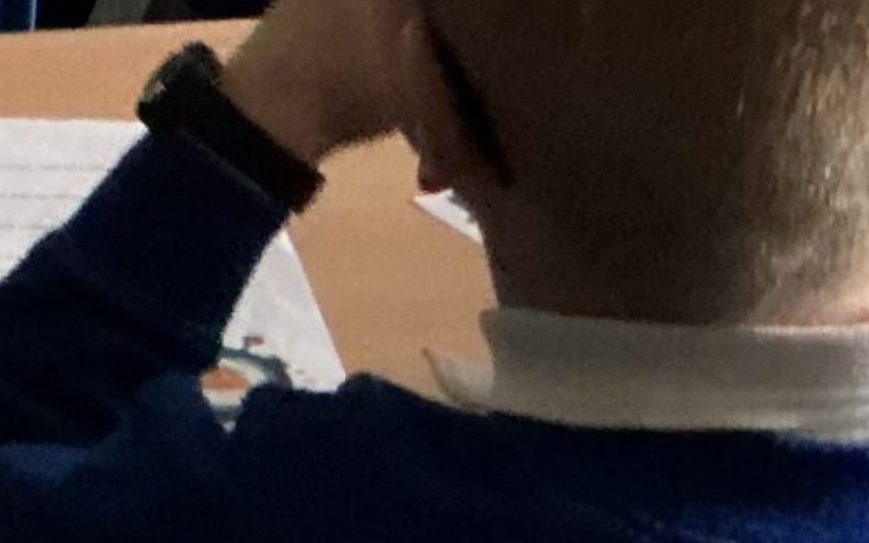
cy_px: -779
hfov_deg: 12.2
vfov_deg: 7.7
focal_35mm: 158
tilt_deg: -11.7
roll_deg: +1.7
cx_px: -691
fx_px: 3741
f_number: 1.8
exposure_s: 1/30
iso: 500
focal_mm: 3
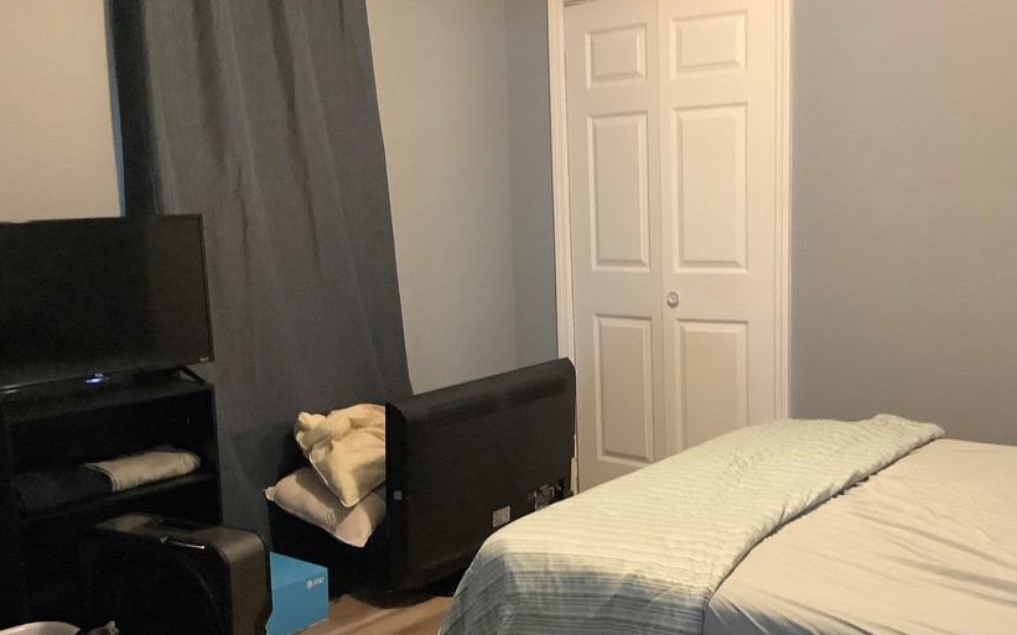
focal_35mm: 41
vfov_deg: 31.2
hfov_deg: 48.2
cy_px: 366
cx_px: 523
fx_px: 1136
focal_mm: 3.3
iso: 640
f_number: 2.4
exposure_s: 1/30
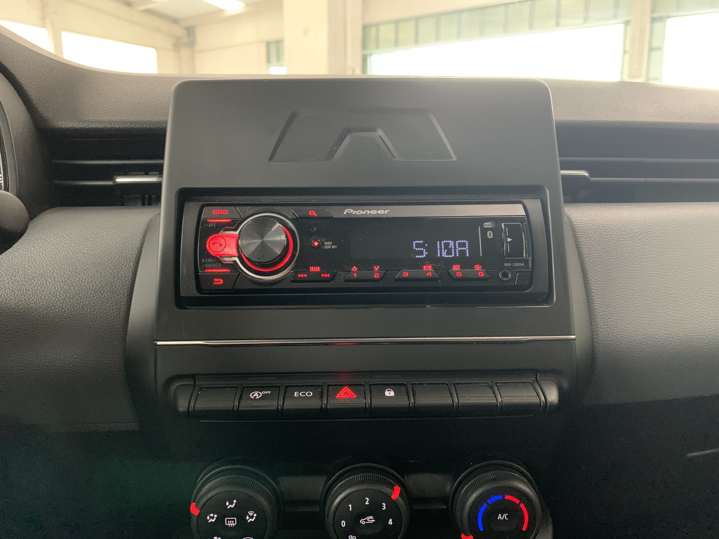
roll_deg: -0.2
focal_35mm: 26
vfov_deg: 53.1
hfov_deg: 67.3
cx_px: 360
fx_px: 540
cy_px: 270
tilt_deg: -11.9
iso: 500
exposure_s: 1/30
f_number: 1.8
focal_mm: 4.25
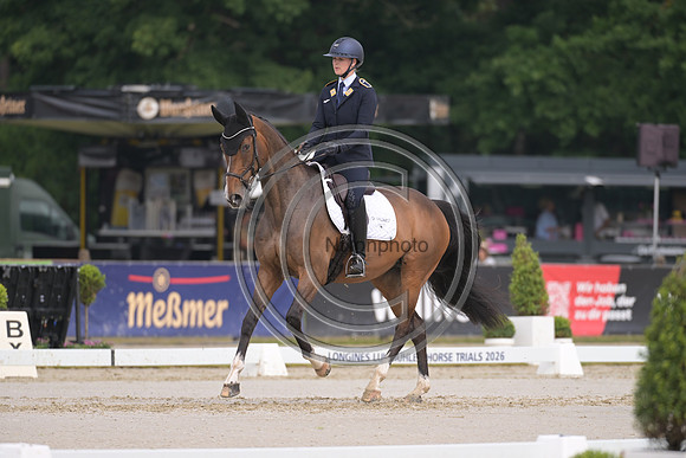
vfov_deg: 3.4
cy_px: 229
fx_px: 7624
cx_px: 343
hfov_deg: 5.2
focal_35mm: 400
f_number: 5
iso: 400
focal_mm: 400
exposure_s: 1/1250
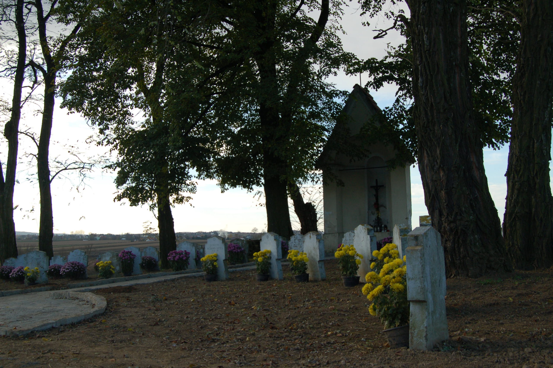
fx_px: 599
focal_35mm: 39
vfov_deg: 34.1
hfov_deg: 49.6
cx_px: 276
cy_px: 184
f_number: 10
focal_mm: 26
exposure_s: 1/250
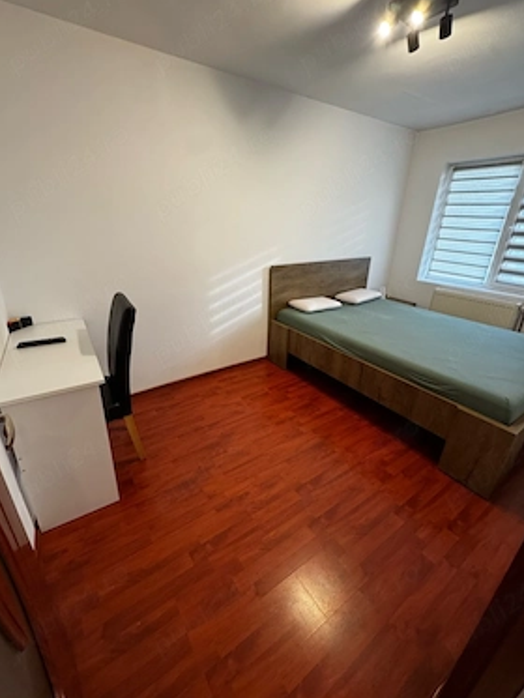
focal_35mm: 15
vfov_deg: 98.1
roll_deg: -0.5
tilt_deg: -21.7
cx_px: 251
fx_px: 303
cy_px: 341
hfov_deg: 81.7
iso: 320
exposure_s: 1/79
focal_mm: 2.22
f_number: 2.2
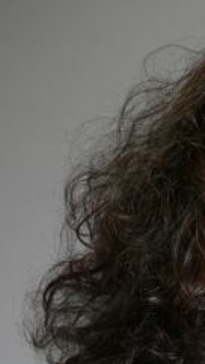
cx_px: 301
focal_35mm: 141
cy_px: 287
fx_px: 1359
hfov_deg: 8.4
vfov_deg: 15.1
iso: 150
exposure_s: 1/30
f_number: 3.2
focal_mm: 10.2
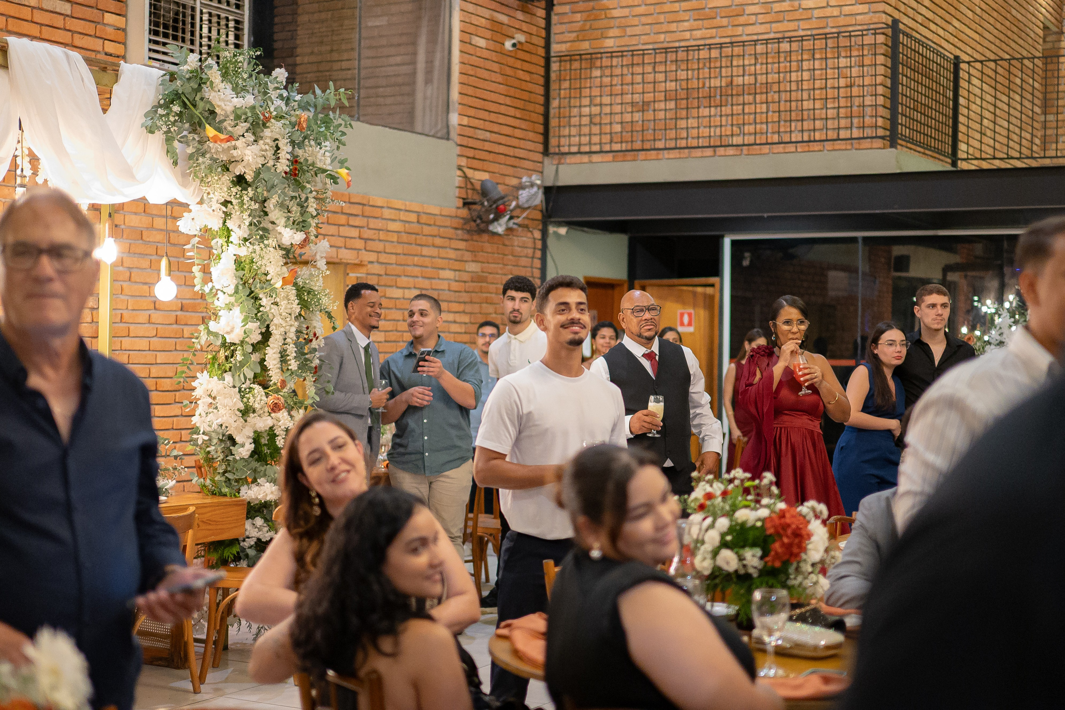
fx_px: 1538
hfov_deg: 38.2
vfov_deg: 26.0
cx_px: 532
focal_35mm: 52
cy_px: 355
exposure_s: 1/320
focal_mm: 35
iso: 4000
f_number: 1.4
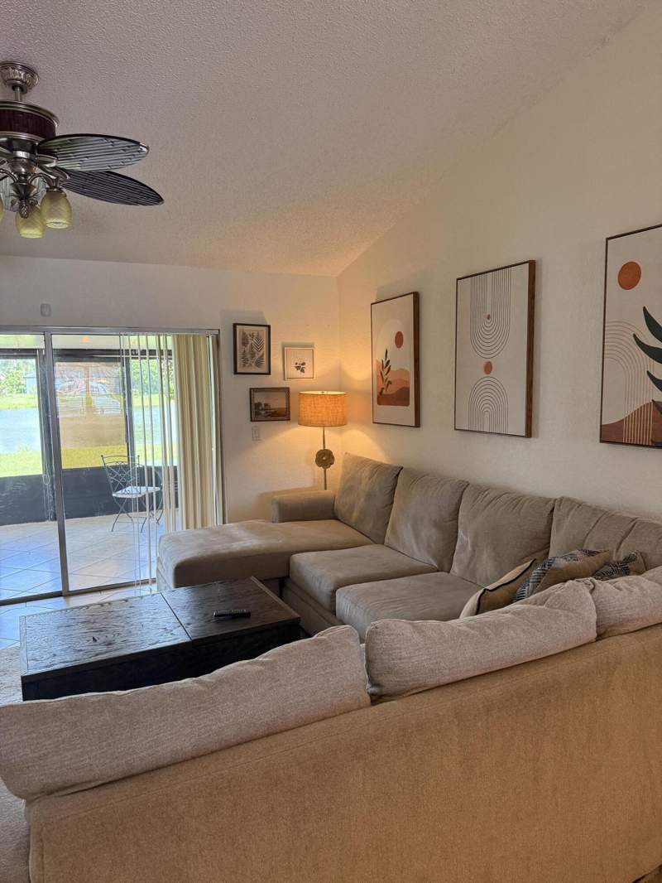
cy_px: 442
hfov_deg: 56.8
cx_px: 331
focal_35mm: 24
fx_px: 612
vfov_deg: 71.6
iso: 250
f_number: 1.78
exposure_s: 1/120
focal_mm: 6.76
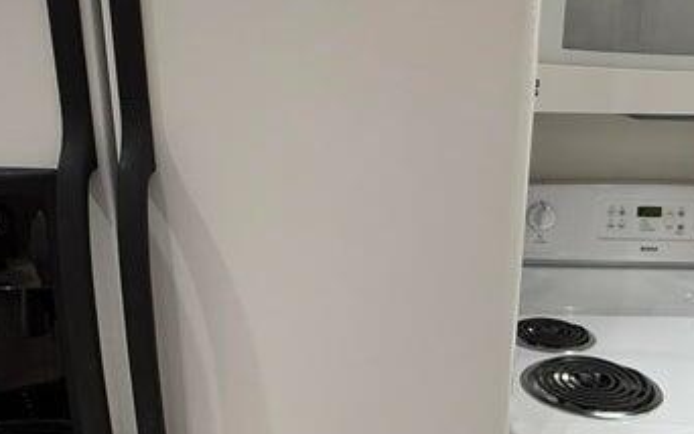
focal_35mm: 37
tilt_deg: -18.7
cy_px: 304
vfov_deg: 34.0
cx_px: 401
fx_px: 700
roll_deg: -1.5
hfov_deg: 52.5
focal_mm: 2.22
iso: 250
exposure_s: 1/120
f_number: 2.2
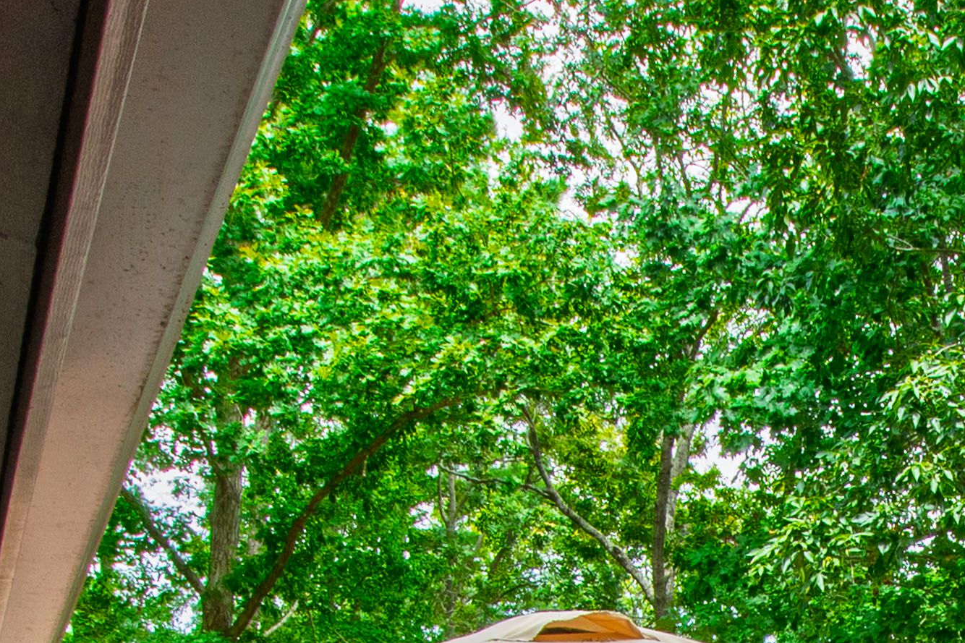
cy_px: 1095
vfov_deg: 18.2
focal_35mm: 62
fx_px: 1662
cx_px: 986
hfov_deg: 30.0
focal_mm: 10
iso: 320
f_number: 8
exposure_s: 1/100
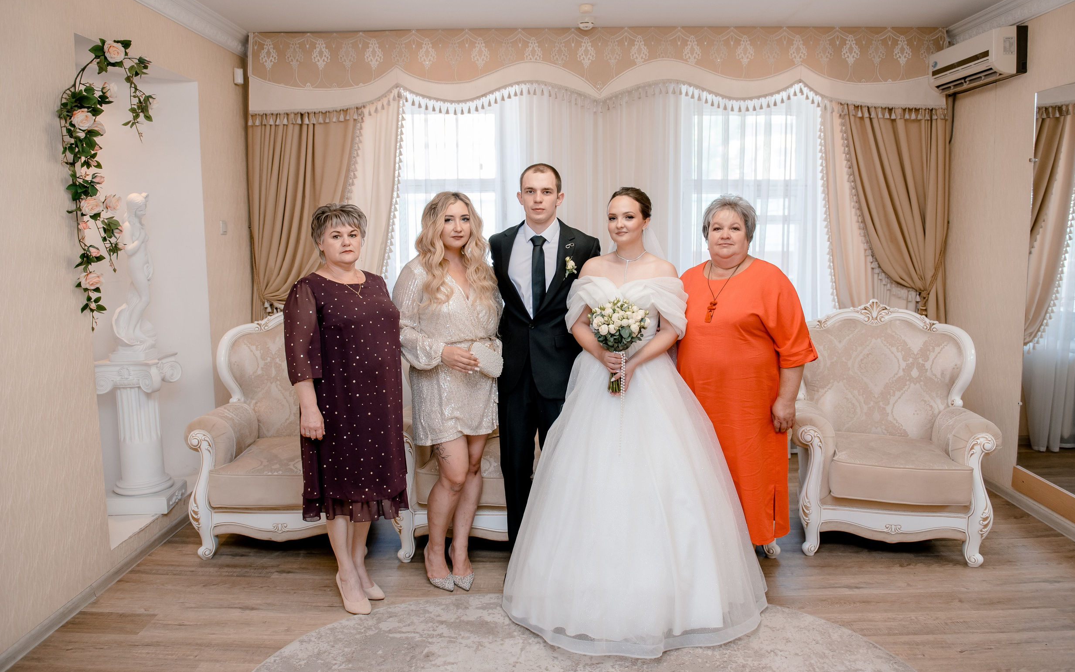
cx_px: 544
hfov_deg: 68.4
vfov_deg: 46.0
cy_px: 319
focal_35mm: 27
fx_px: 791
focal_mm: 24
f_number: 2.8
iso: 500
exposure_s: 1/200
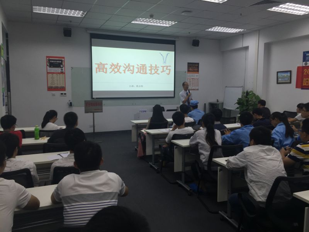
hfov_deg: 61.7
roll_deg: -2.3
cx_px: 154
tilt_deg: -4.9
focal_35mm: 29
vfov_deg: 48.2
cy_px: 116
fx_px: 259
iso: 32
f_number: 2.2
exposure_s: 1/50
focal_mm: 4.15
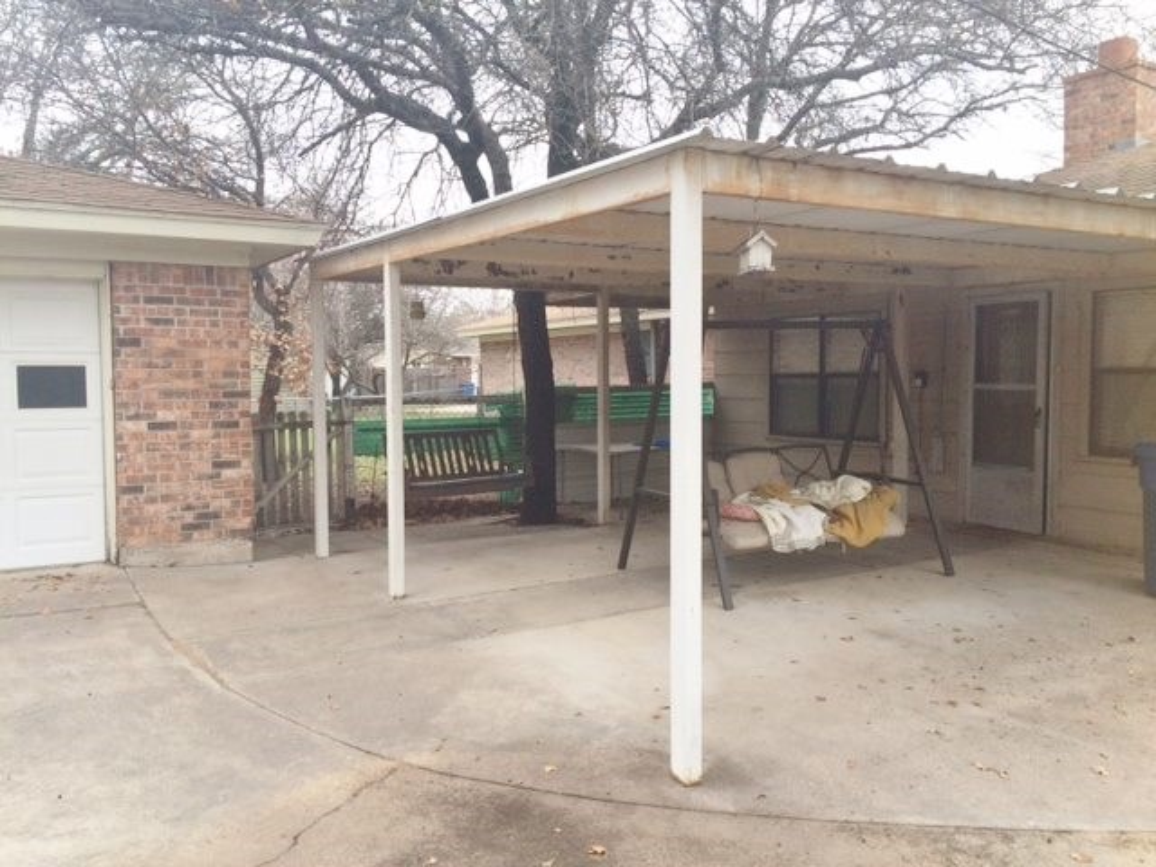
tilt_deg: -4.6
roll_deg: +1.4
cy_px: 434
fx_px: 968
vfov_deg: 48.2
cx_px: 578
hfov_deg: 61.7
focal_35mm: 29
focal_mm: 4.15
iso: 32
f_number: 2.2
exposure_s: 1/302
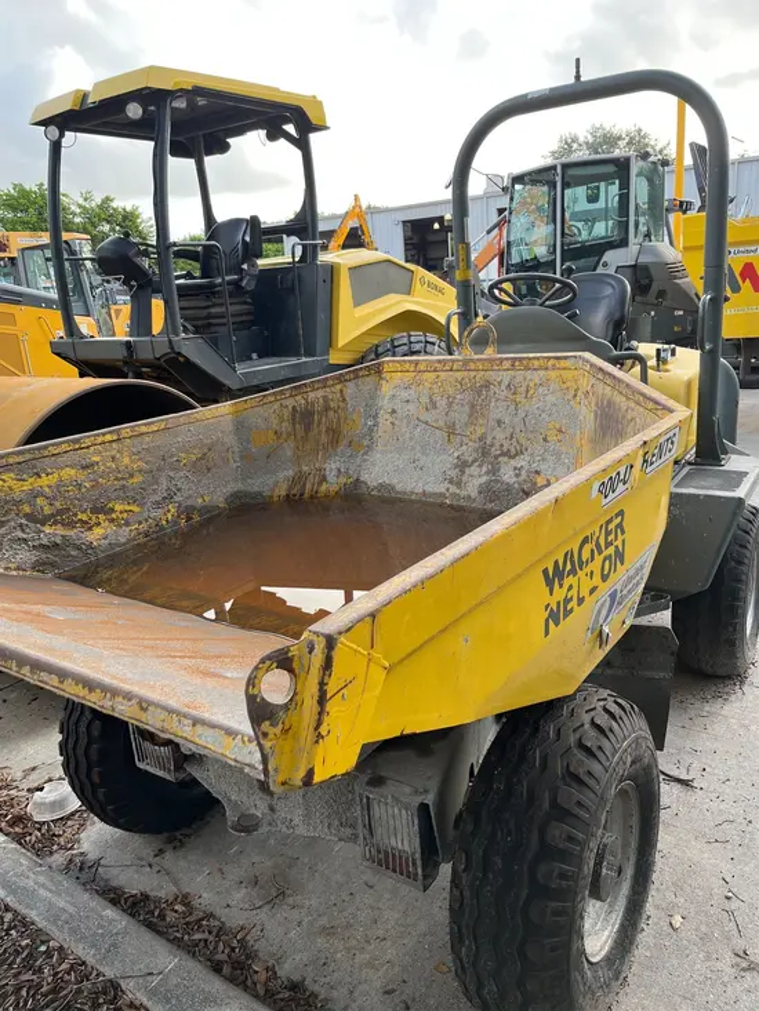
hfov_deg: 53.1
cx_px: 380
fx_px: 760
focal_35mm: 26
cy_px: 506
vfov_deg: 67.3
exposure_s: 1/304
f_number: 1.6
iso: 50
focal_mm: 5.1
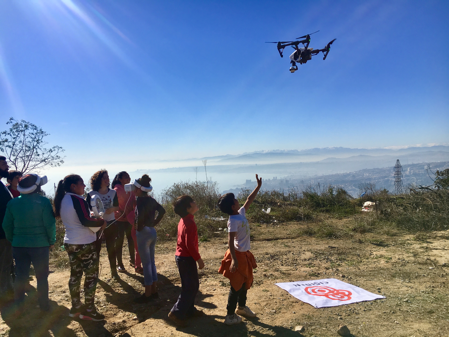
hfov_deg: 61.7
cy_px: 168
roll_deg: +2.7
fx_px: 376
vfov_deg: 48.2
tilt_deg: +0.1
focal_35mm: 29
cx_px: 224
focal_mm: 4.15
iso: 25
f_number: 2.2
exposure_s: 1/2653
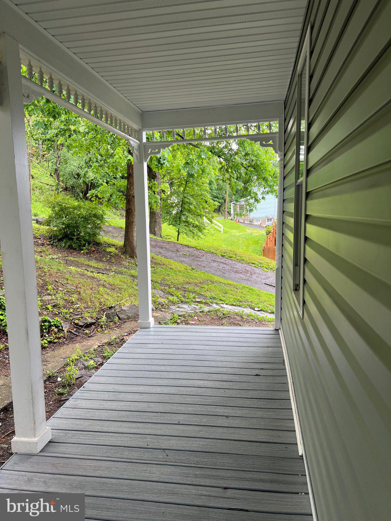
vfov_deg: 67.3
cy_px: 260
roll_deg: +1.3
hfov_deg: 53.1
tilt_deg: -6.9
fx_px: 392
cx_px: 196
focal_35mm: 26
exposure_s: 1/121
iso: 40
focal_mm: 5.7
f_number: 1.5
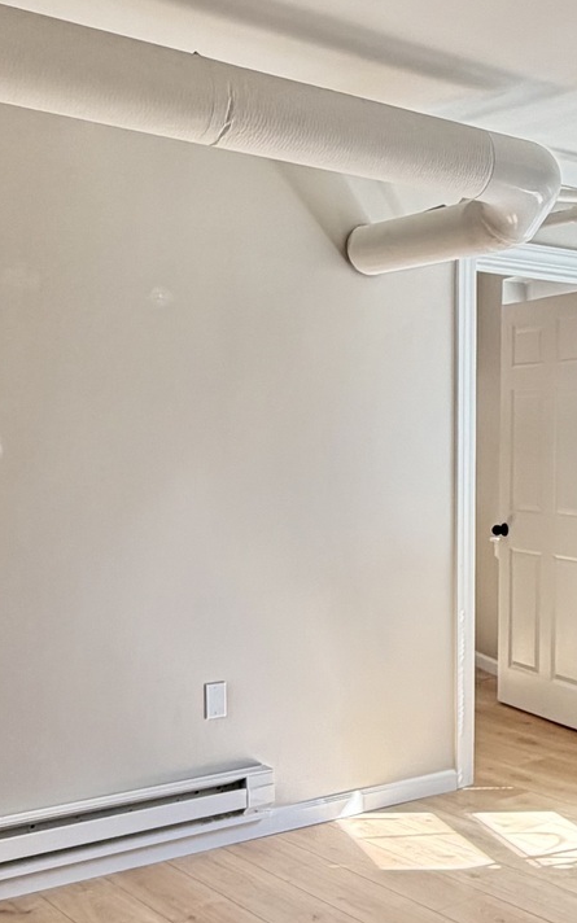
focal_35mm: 48
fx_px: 1208
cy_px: 567
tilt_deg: -5.4
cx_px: 609
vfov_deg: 41.6
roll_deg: -1.3
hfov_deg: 25.2
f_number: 2.2
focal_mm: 2.22
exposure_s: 1/121
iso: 80
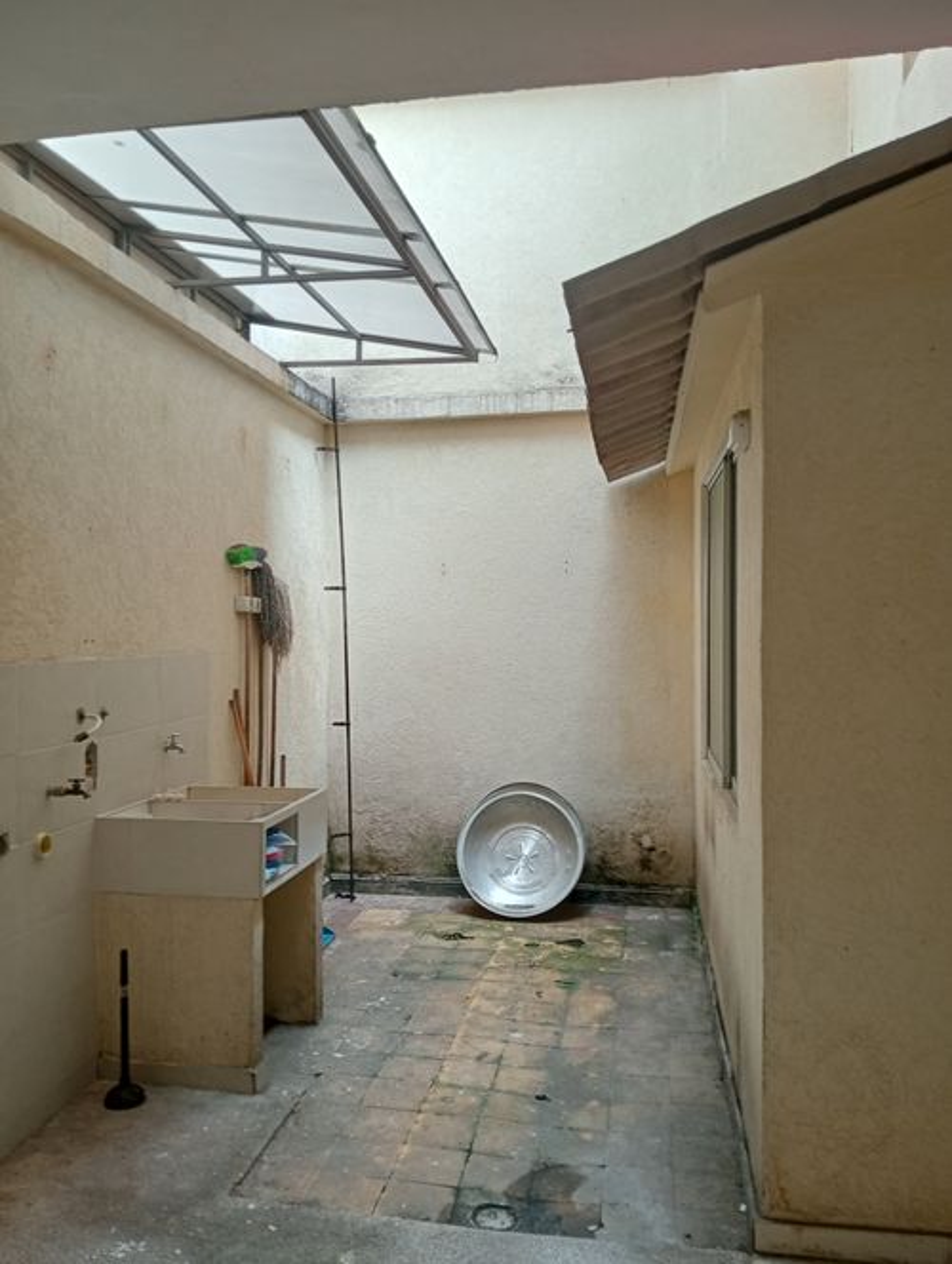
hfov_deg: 49.9
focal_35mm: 28
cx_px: 476
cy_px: 632
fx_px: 1024
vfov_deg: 63.4
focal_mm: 3.98
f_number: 1.8
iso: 105
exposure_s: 1/230
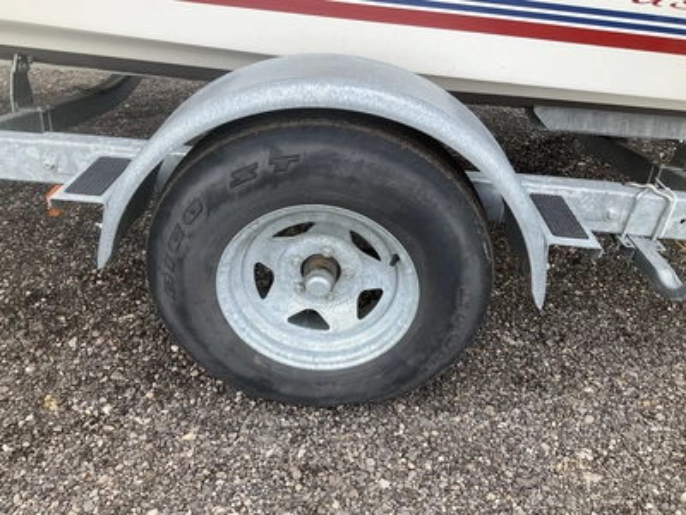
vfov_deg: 48.2
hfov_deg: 61.7
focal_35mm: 29
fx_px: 575
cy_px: 258
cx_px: 343
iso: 25
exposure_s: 1/473
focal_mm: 3
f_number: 1.8
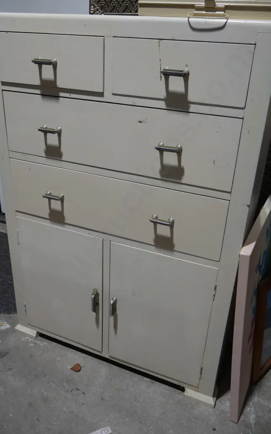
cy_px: 217
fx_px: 378
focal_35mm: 32
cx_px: 122
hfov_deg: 39.4
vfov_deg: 59.7
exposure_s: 1/100
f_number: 3.6
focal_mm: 15
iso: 200
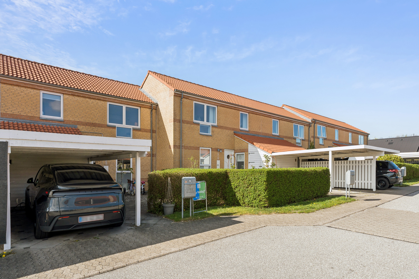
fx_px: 244
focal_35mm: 21
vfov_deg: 59.5
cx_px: 210
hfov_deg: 81.2
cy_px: 140
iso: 400
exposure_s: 1/320
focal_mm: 21
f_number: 11
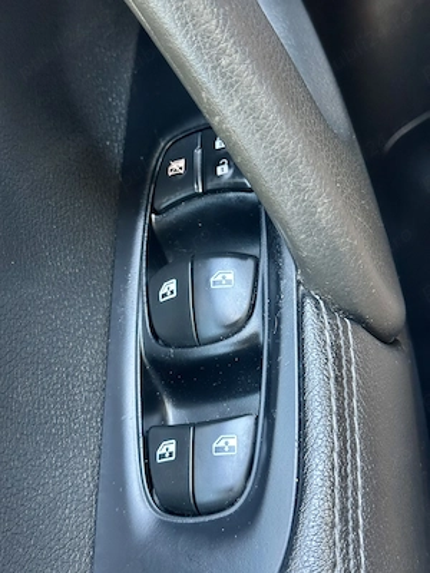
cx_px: 215
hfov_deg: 30.3
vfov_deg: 39.7
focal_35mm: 48
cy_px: 286
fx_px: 795
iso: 320
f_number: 1.78
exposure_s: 1/40
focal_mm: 6.86
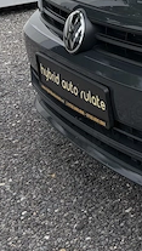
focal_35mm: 82
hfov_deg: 12.2
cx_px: 328
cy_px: -15
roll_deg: +1.0
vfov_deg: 24.4
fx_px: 547
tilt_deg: -12.3
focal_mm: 5.96
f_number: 1.6
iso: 50
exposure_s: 1/2012
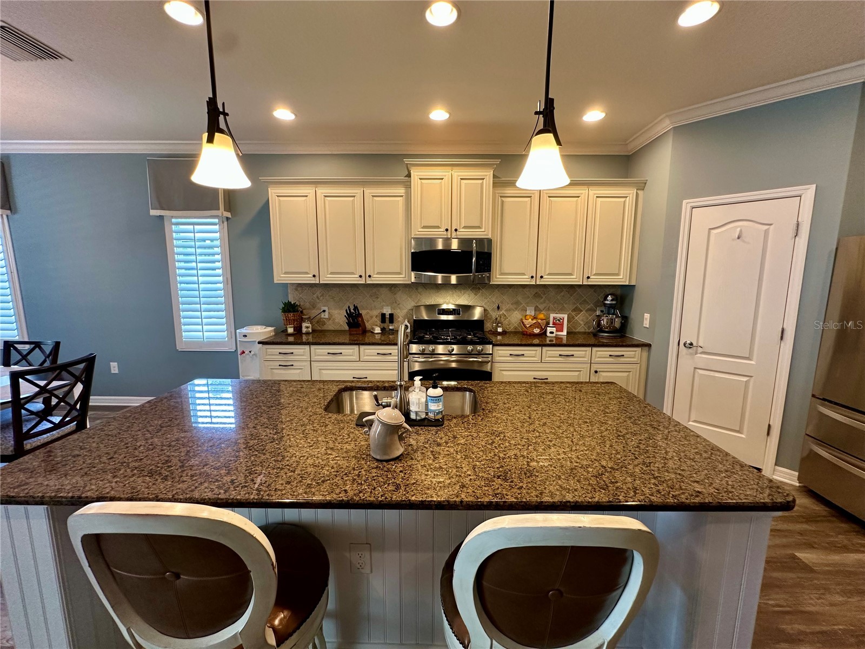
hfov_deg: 102.1
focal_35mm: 14
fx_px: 350
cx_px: 432
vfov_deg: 85.7
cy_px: 324
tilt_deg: -8.7
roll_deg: -0.2
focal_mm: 2.22
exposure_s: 1/60
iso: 160
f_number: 2.2
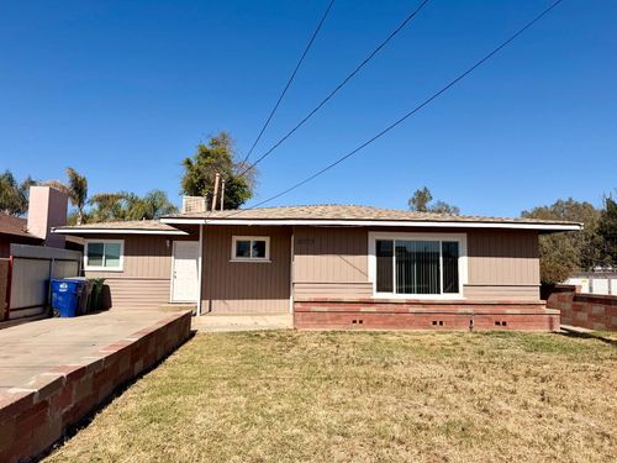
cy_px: 232
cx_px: 308
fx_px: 428
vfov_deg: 56.8
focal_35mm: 24
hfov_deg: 71.6
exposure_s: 1/7353
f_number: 1.78
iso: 80
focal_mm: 6.76
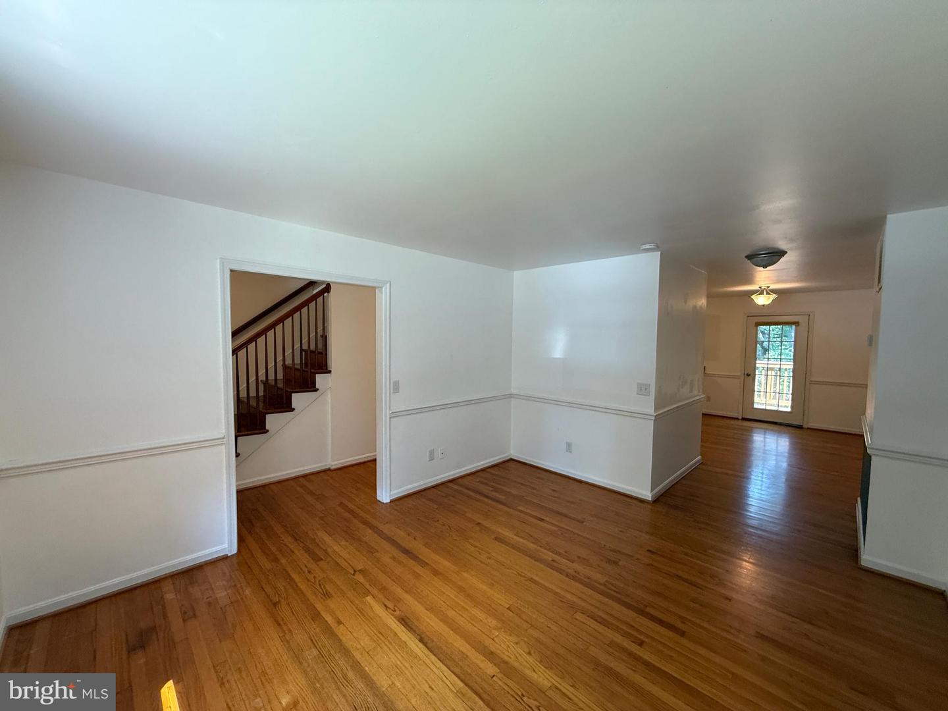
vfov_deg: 85.7
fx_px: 383
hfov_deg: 102.1
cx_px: 474
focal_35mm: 14
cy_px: 356
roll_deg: -0.5
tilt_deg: -3.6
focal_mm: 2.22
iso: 200
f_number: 2.2
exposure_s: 1/120
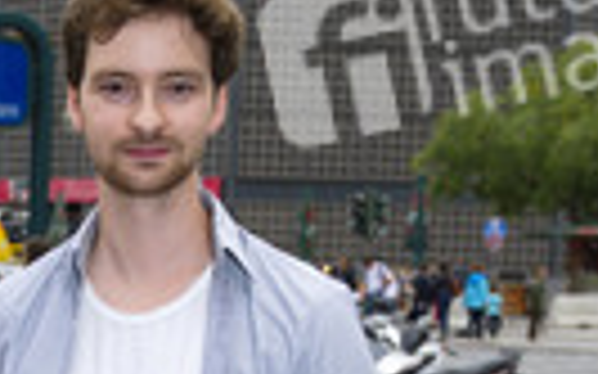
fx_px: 1694
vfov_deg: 11.5
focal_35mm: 104
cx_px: 83
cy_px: 716
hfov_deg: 19.7
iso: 250
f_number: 5
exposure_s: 1/200
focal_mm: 34
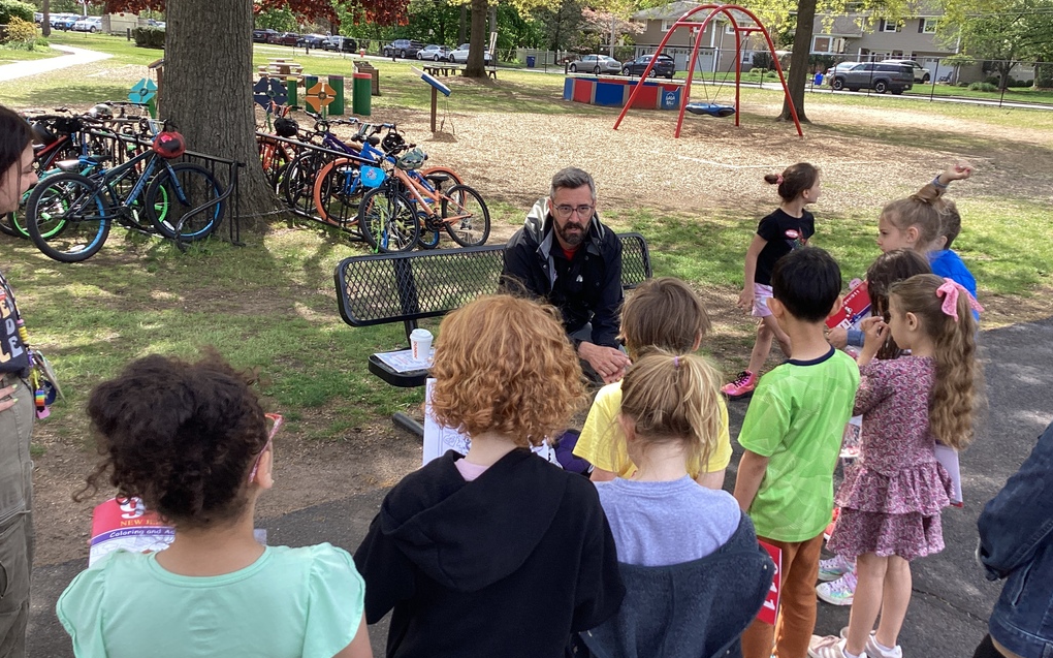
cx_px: 526
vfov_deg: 38.3
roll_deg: -4.6
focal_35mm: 33
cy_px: 324
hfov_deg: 58.2
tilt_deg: -16.1
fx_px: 947
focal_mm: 3.3
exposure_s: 1/321
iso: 25
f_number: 2.4
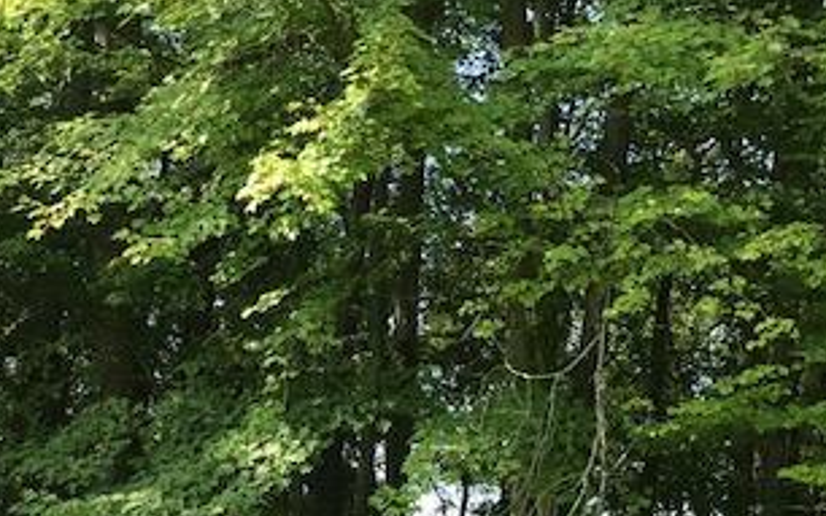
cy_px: 624
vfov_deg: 19.7
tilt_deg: -1.6
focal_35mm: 62
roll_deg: -1.1
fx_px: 1395
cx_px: 283
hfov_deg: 32.7
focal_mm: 3.99
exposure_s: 1/406
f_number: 1.8
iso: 20
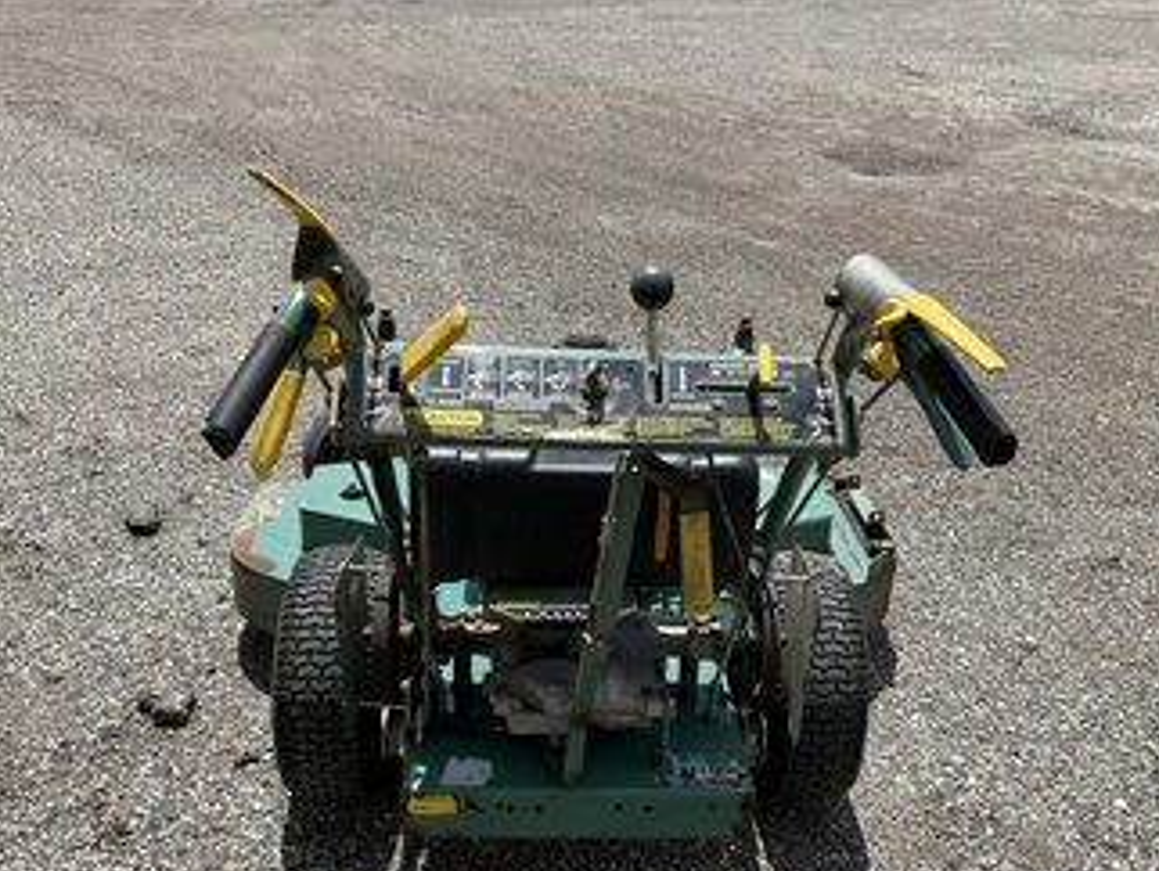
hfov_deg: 51.3
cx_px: 597
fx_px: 1206
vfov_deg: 39.5
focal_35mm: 36
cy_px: 533
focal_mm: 3
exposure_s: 1/1848
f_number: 1.8
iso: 25
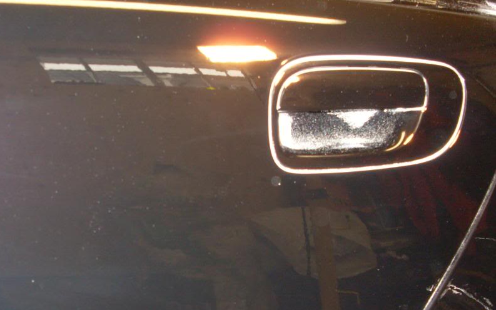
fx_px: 703
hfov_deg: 38.7
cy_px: 186
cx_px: 196
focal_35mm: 52
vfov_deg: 24.8
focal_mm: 6.3
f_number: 3
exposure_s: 1/45
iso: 160
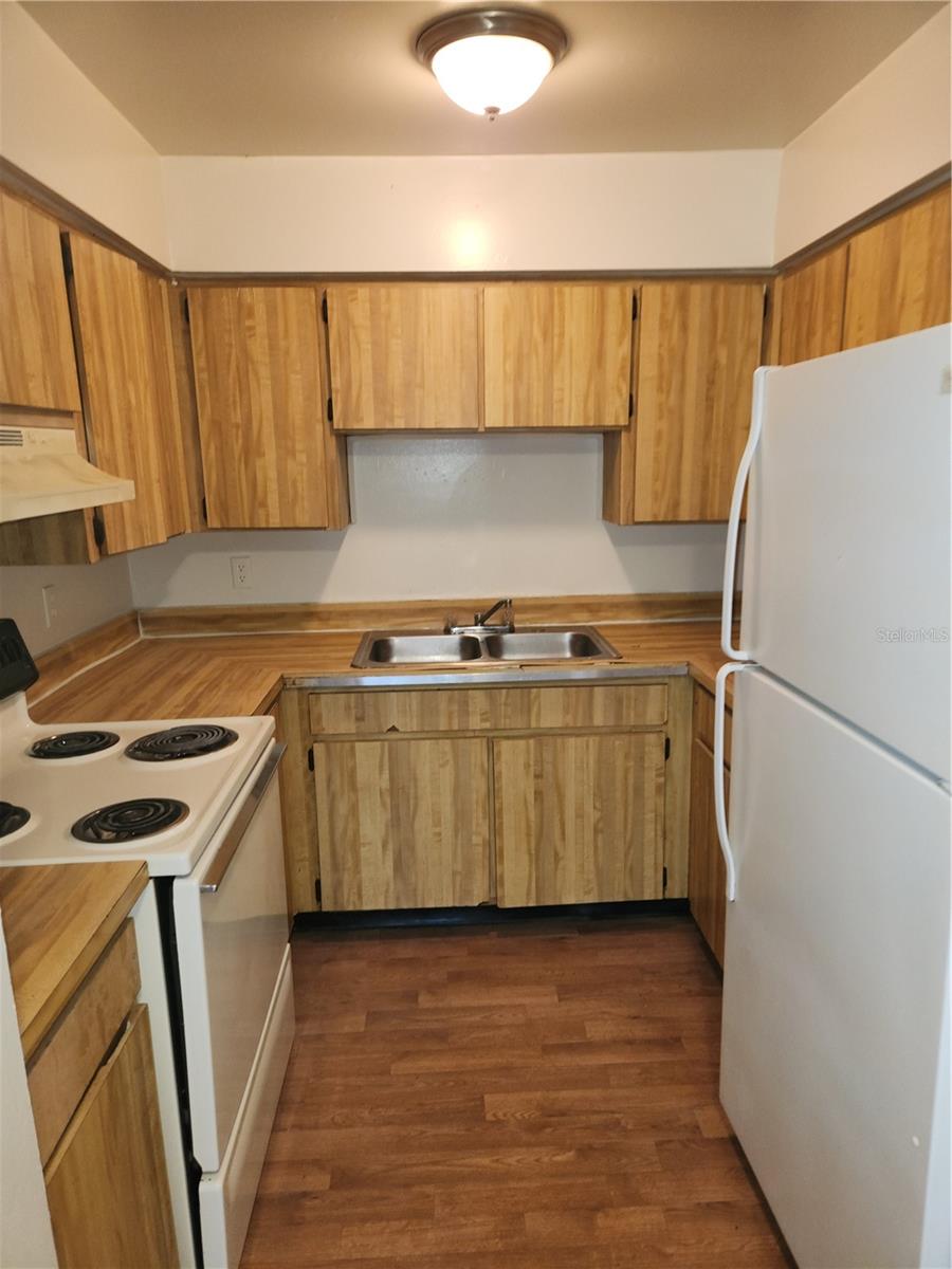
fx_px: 843
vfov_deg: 73.9
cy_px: 634
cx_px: 476
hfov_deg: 58.9
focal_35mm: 23
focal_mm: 5.4
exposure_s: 1/24
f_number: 1.8
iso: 100
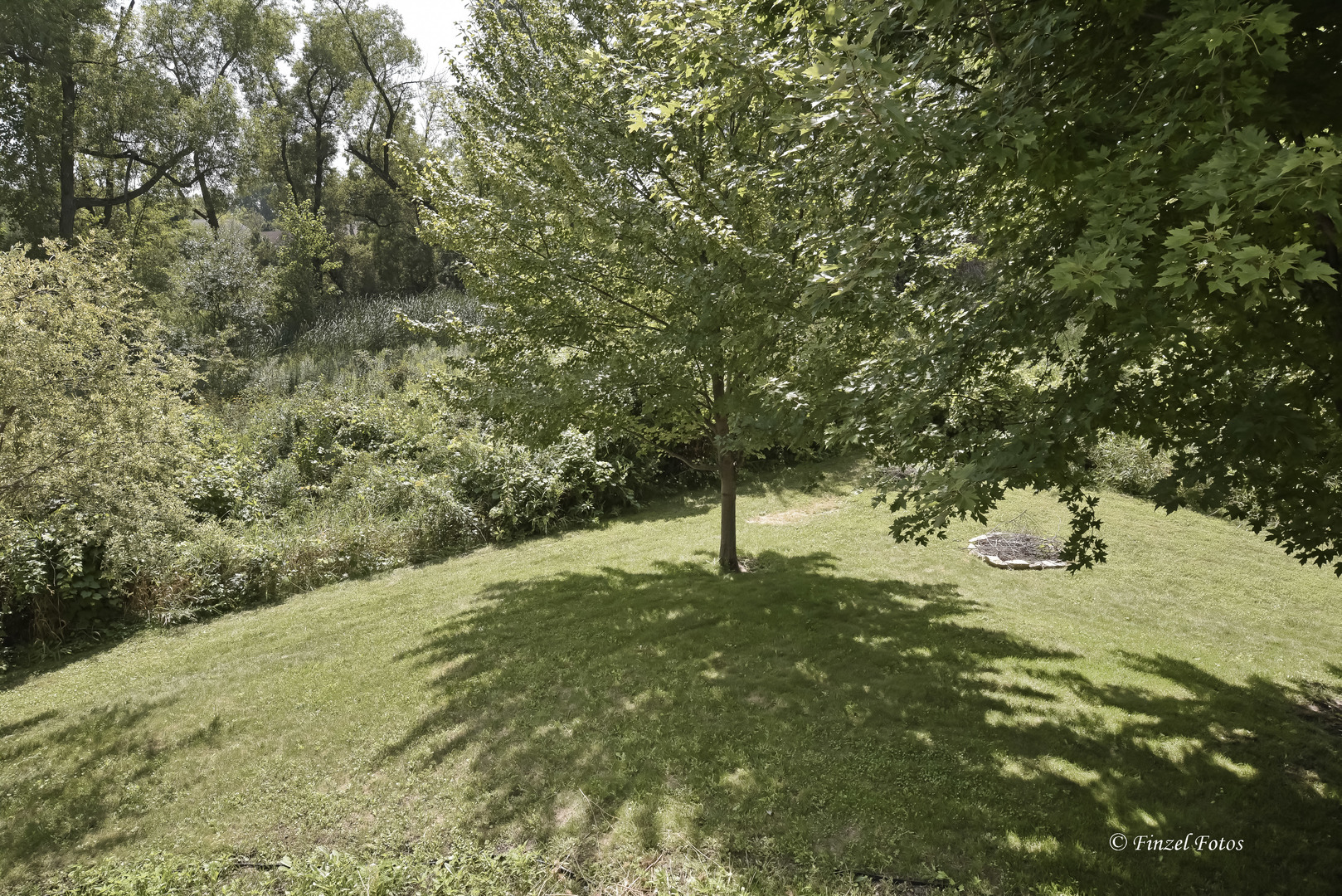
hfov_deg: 81.2
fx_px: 783
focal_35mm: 21
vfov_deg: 59.5
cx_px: 671
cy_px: 448
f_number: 11
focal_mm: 21
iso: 200
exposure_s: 1/125
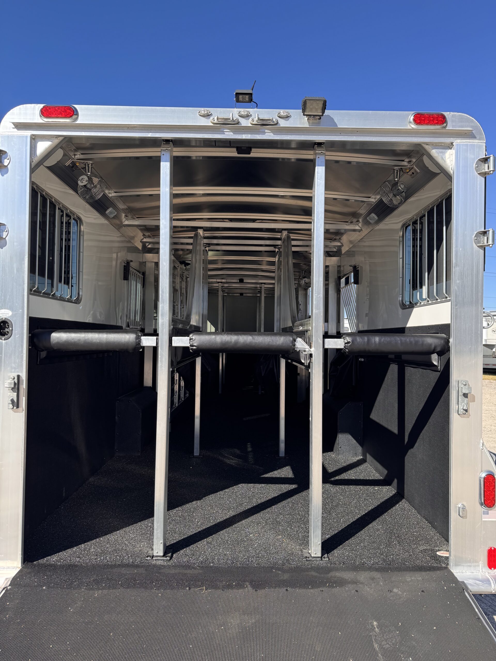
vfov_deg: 71.6
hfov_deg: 56.8
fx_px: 459
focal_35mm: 24
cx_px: 248
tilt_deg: +1.4
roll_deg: -0.1
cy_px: 330
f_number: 1.78
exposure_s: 1/1425
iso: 80
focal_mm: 6.76
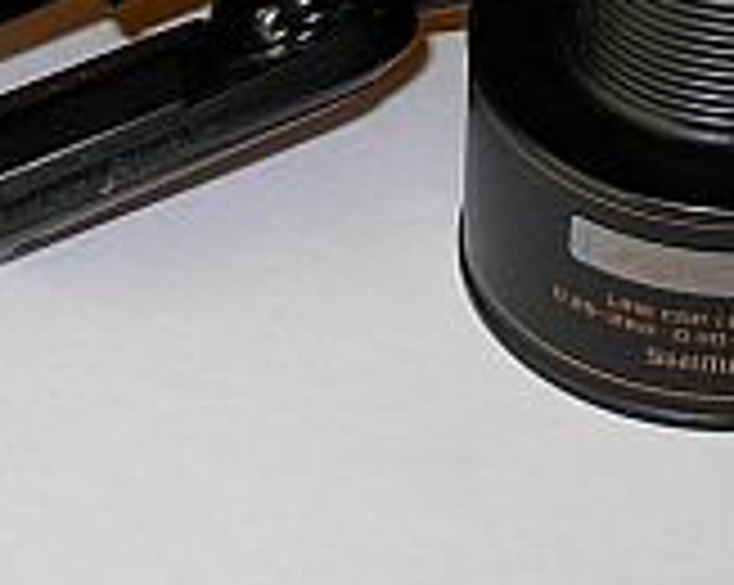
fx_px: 3211
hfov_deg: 13.0
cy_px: -189
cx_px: 288
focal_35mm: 148
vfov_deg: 10.2
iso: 79
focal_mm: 6.3
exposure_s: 1/22.6
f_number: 2.9
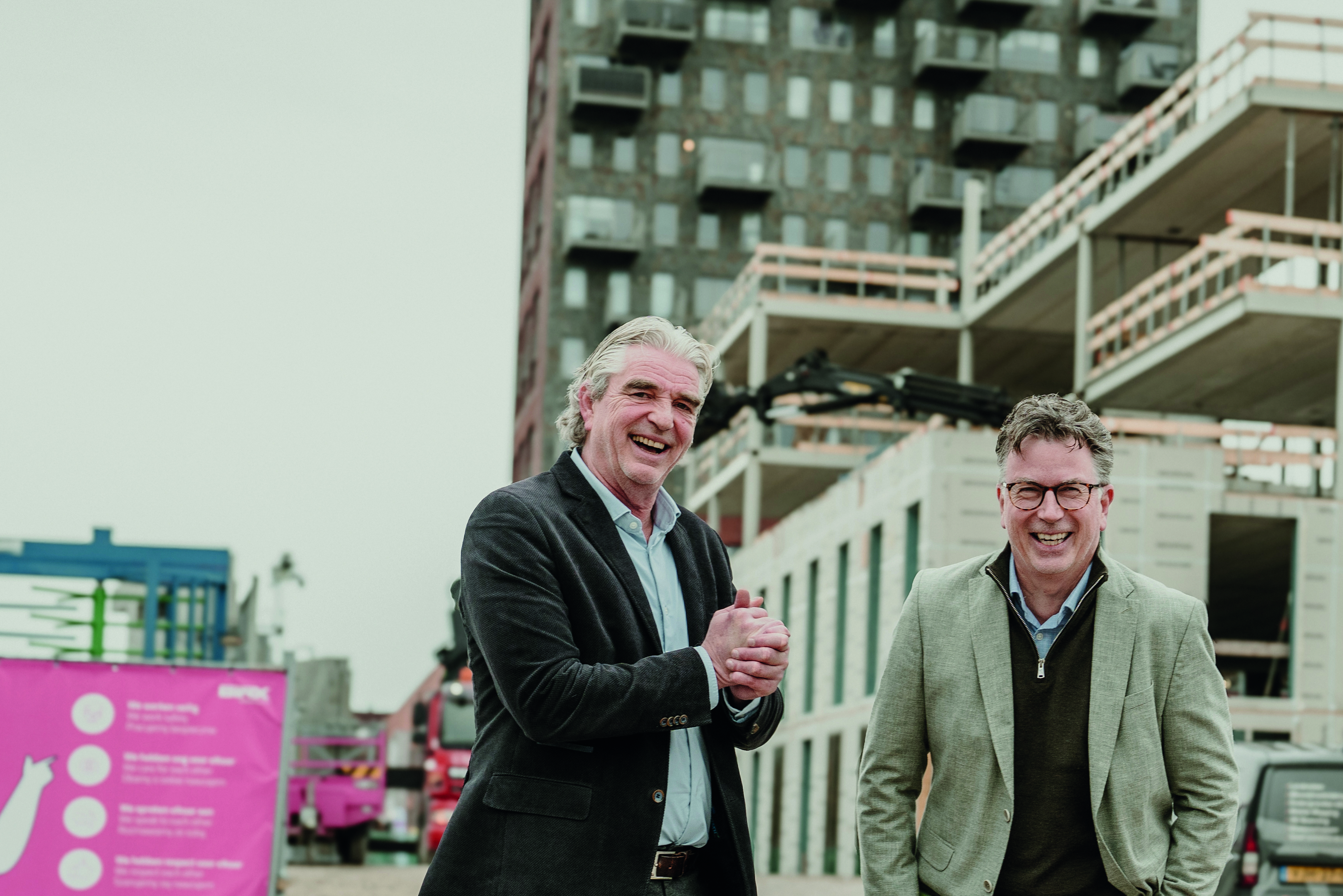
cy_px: 633
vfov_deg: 15.8
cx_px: 1104
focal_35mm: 86
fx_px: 3208
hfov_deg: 23.2
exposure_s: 1/320
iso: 320
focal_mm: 50
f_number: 3.5
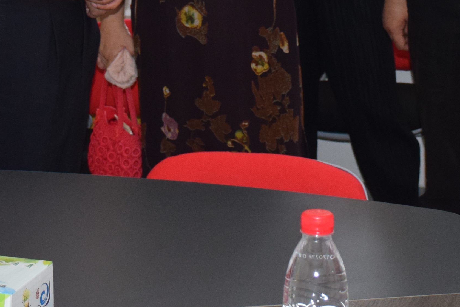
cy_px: -221
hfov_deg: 14.2
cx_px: 189
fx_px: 1850
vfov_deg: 9.1
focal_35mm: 145
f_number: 5.6
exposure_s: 1/125
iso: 800
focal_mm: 27
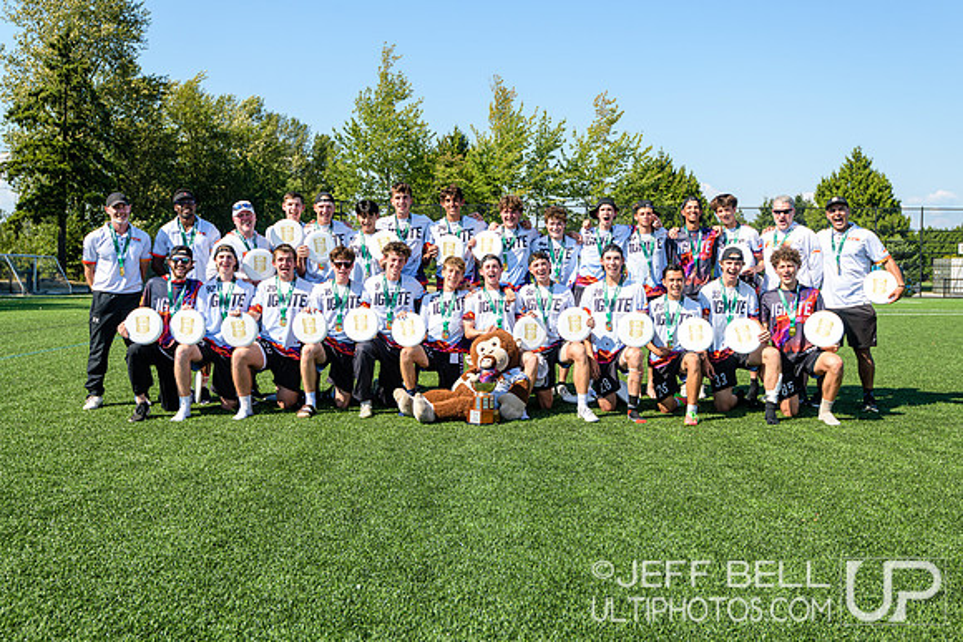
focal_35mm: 32
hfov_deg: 58.7
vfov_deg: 41.1
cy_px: 321
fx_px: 856
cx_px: 482
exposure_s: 1/800
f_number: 5.6
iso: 200
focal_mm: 32
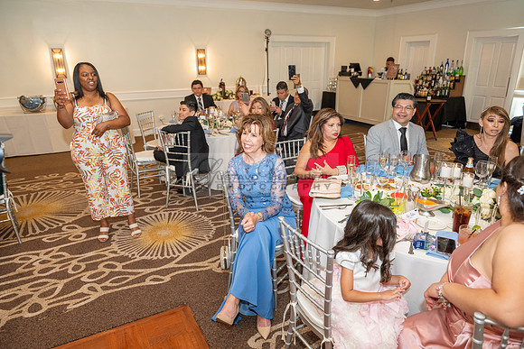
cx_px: 262
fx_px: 349
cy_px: 174
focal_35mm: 24
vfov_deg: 53.2
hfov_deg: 73.7
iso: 800
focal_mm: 24
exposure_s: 1/125
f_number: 3.5
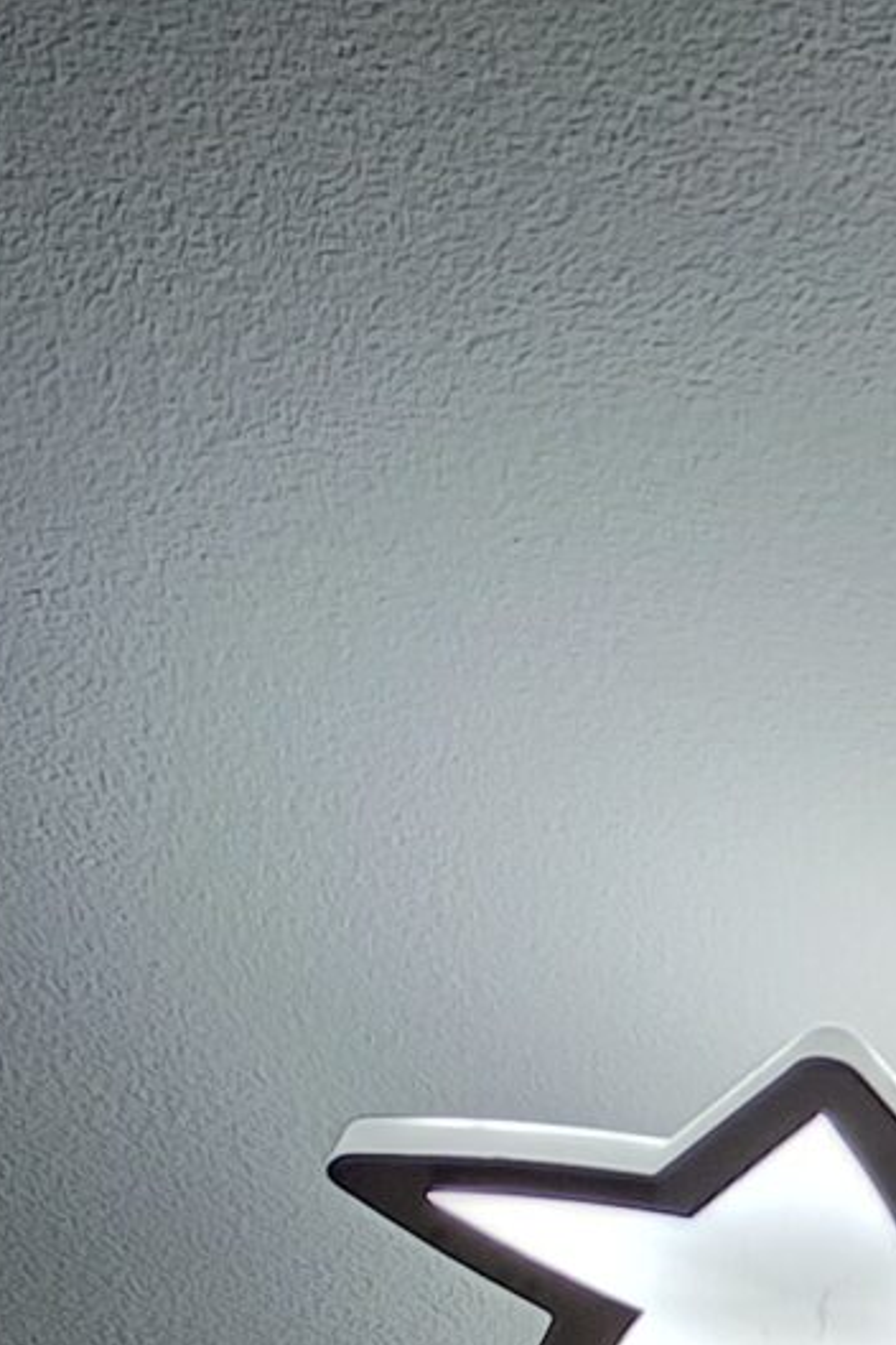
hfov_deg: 9.8
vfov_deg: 16.2
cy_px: 907
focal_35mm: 126
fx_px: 4704
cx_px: 2001
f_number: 1.8
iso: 50
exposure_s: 1/137
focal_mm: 4.65
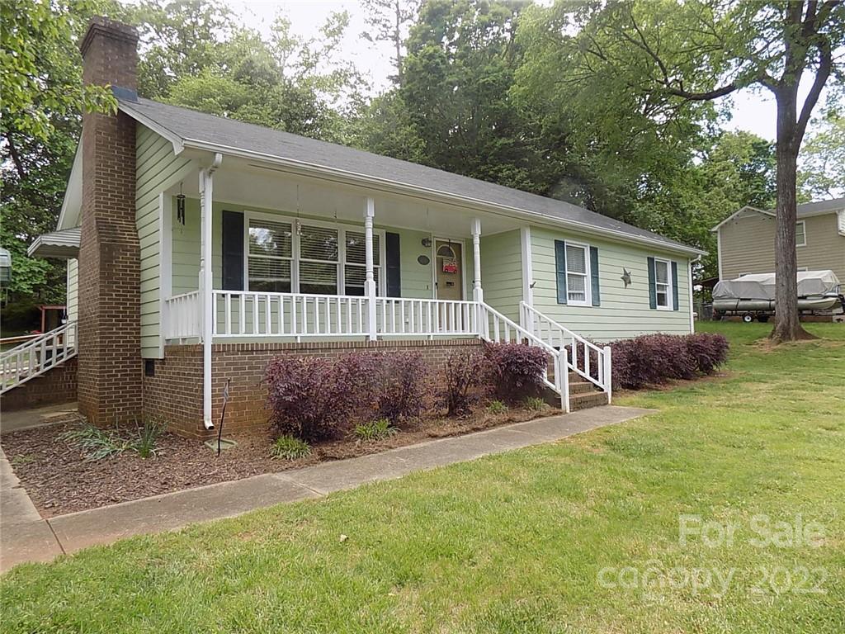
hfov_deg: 73.9
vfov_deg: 58.9
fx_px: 561
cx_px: 422
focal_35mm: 23
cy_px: 317
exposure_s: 1/160
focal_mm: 4
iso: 80
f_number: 3.1
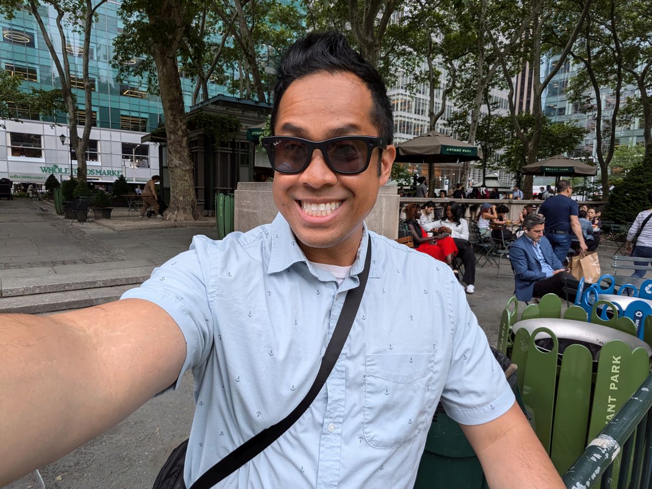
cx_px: 326
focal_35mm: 21
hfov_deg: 79.0
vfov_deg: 63.4
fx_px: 396
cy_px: 244
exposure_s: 1/302
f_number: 2.2
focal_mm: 2.74
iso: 46
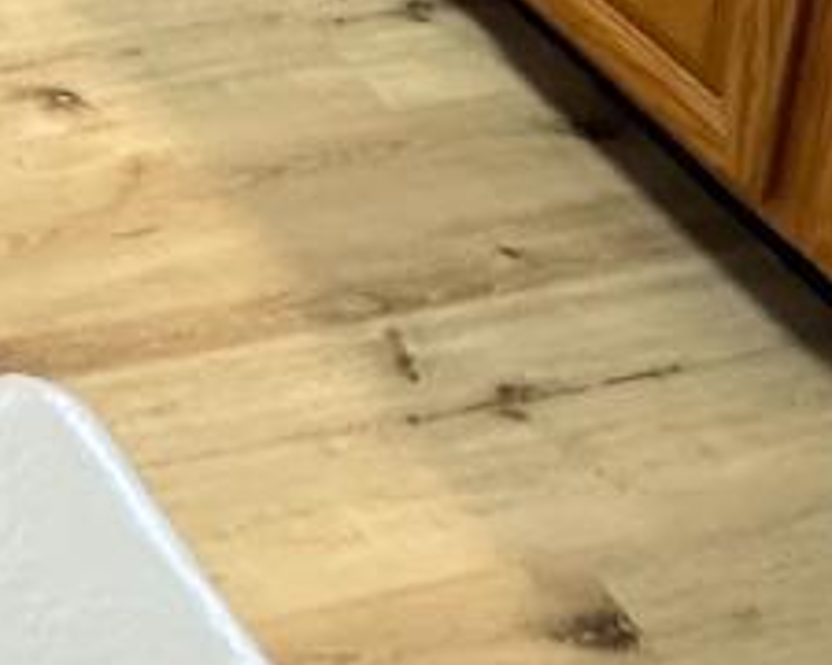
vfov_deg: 13.3
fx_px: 2241
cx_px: -488
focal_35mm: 91
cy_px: -855
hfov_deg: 18.2
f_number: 2.2
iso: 250
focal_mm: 2.22
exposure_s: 1/60
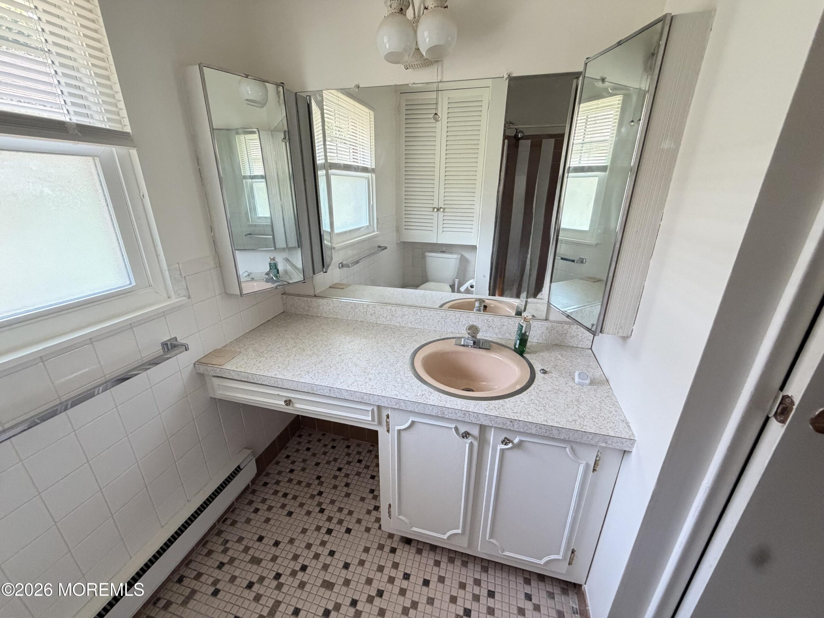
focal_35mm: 14
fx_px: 333
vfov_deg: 85.7
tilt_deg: -19.3
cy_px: 309
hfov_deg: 102.1
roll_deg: -0.6
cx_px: 412
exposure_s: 1/104
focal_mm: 2.22
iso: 320
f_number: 2.2
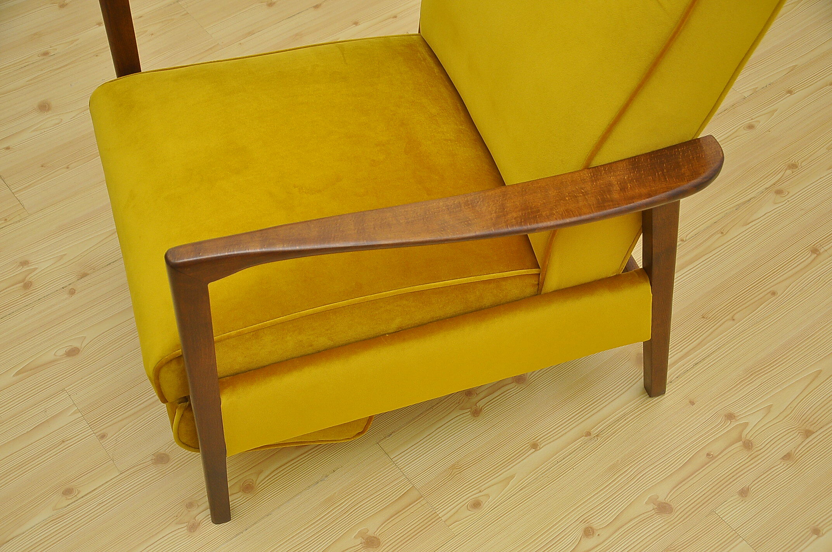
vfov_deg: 29.8
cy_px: 276
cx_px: 416
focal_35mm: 45
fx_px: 1039
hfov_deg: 43.7
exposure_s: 1/200
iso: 400
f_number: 4.2
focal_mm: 30
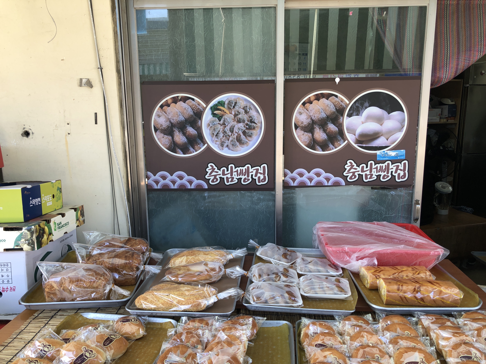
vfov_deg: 49.7
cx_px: 243
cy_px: 182
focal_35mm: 28
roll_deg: +0.8
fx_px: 393
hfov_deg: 63.4
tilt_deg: -11.6
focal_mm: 4
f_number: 1.8
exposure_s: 1/120
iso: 32
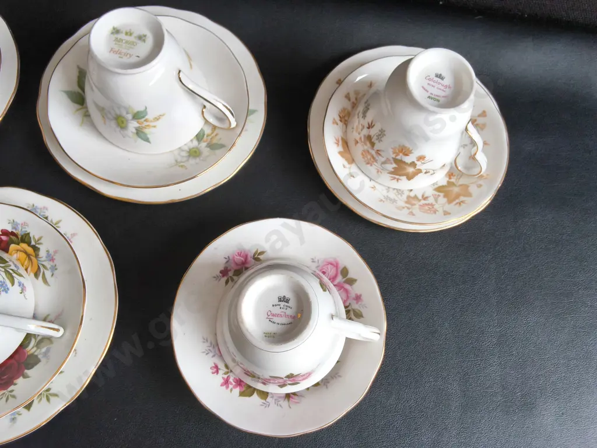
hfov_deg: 65.3
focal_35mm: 27
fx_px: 466
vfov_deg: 51.4
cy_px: 224
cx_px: 298
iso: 100
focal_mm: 2.87
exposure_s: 1/100
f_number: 2
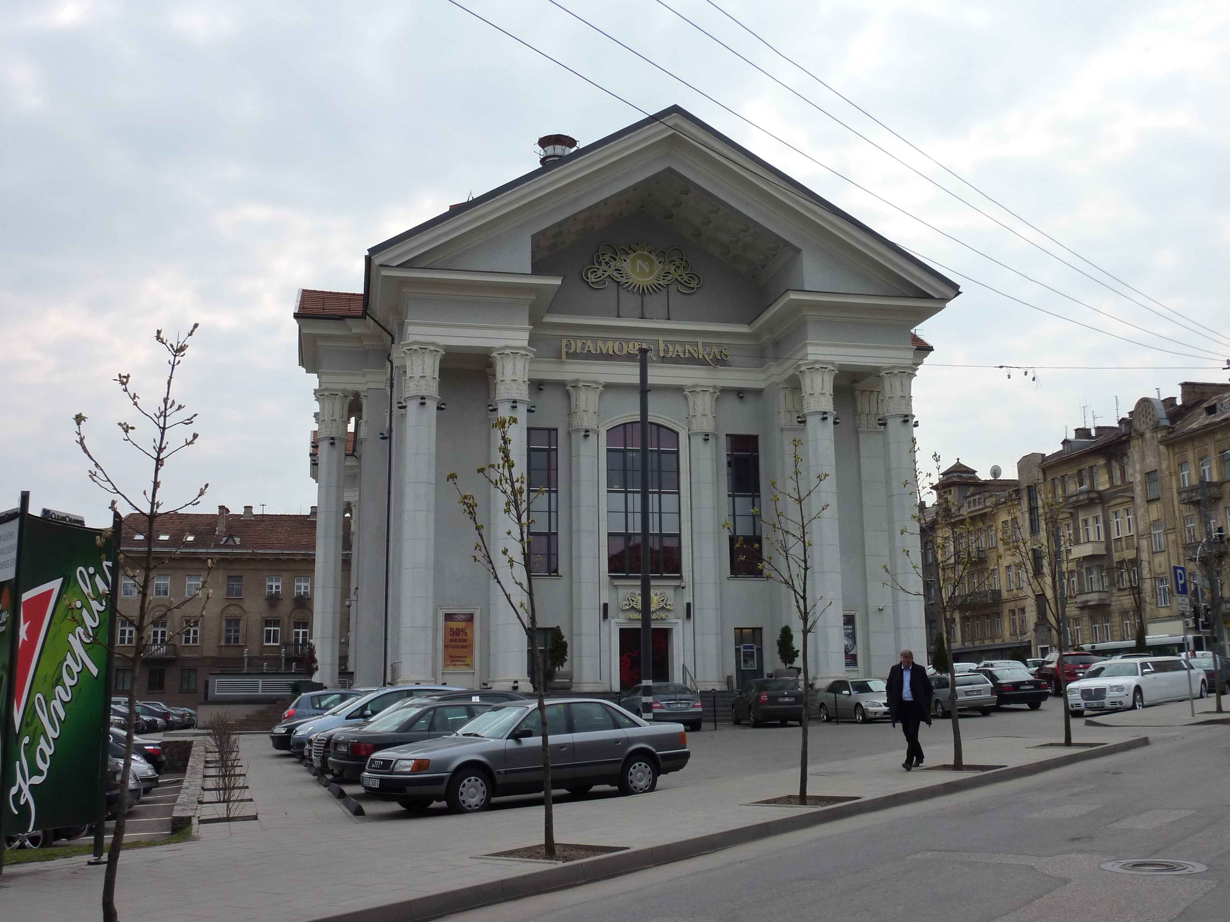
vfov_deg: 40.7
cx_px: 615
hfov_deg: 52.6
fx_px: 1244
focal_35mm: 35
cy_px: 461
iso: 125
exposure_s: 1/500
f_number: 5
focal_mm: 5.7
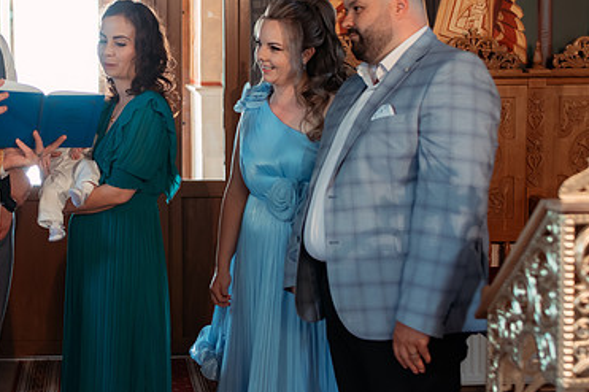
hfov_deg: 31.1
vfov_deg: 21.4
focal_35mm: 63
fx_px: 1030
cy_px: 118
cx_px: 114
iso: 1600
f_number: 2.8
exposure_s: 1/200
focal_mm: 35
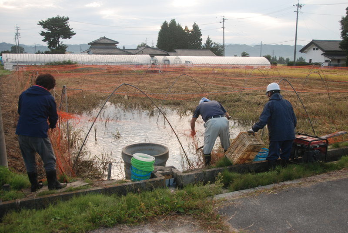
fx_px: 349
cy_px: 116
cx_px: 174
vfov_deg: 37.0
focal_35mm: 36
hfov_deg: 53.1
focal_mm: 24
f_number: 5
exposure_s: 1/100
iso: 200
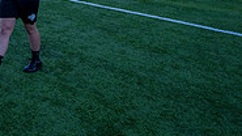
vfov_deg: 20.4
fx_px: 295
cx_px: -60
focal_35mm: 46
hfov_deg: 34.2
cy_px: -92
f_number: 4.5
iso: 160
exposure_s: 1/500
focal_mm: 14
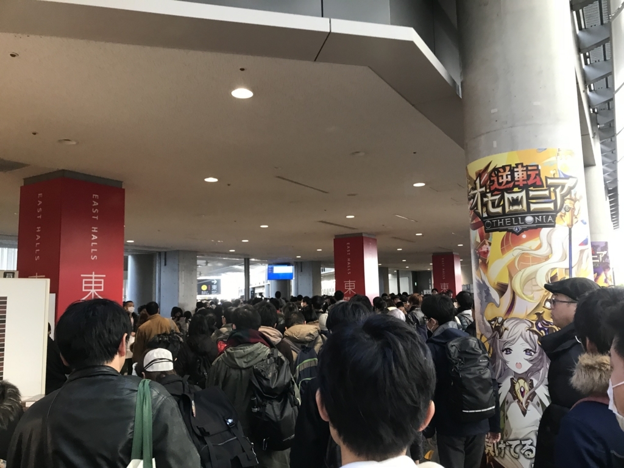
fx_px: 505
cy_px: 234
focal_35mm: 28
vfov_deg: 49.7
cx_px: 312
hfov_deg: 63.4
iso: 40
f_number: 1.8
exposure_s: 1/30
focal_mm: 3.99
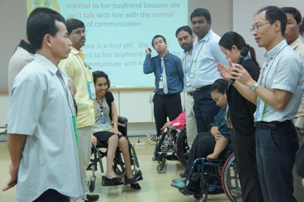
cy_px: 101
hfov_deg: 29.9
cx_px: 152
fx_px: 570
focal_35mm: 68
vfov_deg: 20.1
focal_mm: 45
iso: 1600
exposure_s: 1/80
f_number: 5
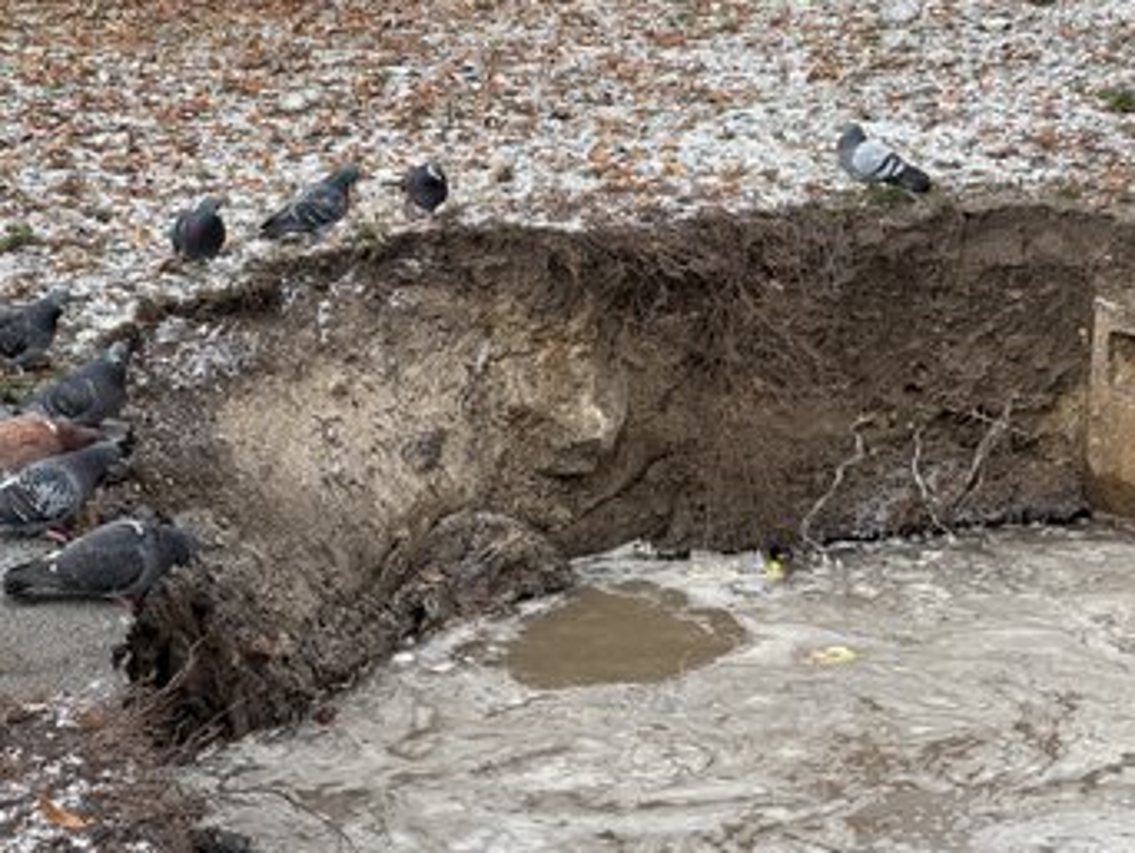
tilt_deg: -15.0
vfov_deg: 16.4
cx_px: 554
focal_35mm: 90
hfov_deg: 21.8
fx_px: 2953
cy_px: 428
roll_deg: -0.5
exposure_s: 1/230
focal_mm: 9
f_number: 2.8
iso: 25
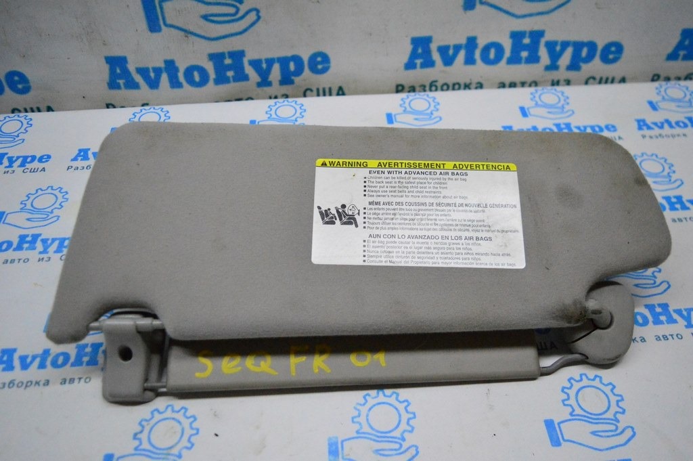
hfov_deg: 57.3
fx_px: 635
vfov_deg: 39.9
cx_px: 346
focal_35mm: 33
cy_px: 230
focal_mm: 22
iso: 6400
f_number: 3.8
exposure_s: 1/1600
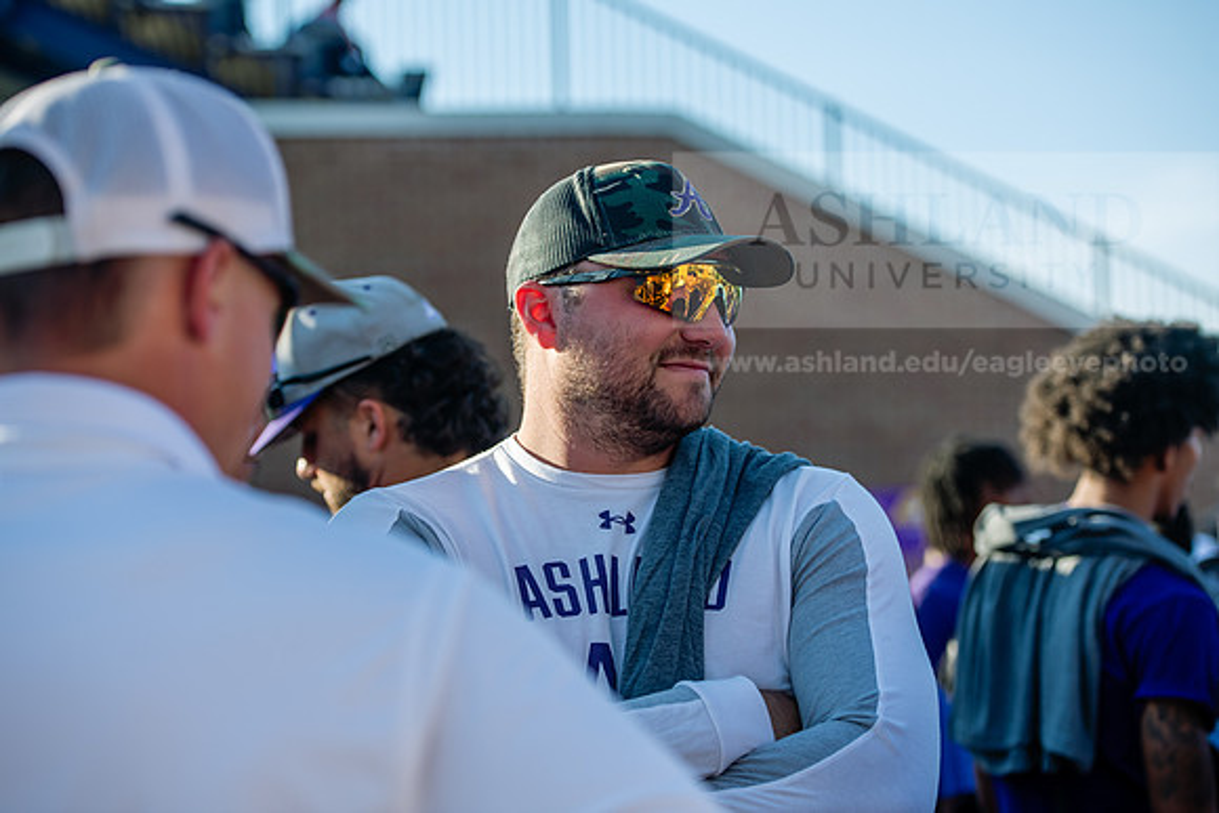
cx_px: 610
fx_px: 2777
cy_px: 406
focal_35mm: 82
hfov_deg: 24.8
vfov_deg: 16.7
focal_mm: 82
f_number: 3.5
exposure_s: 1/1000
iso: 160
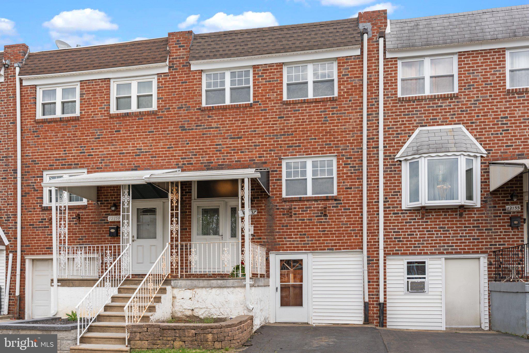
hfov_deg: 67.4
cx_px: 264
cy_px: 176
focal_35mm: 27
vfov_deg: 47.9
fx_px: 397
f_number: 10
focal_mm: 27
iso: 500
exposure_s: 1/200
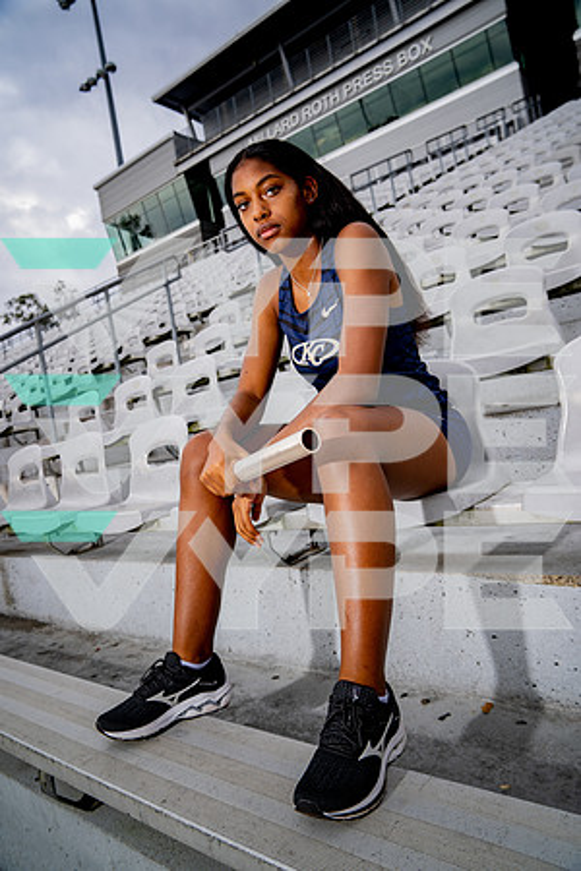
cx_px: 290
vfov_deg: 71.5
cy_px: 436
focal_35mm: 25
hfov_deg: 51.3
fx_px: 605
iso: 200
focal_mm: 25
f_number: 4.5
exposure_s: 1/250
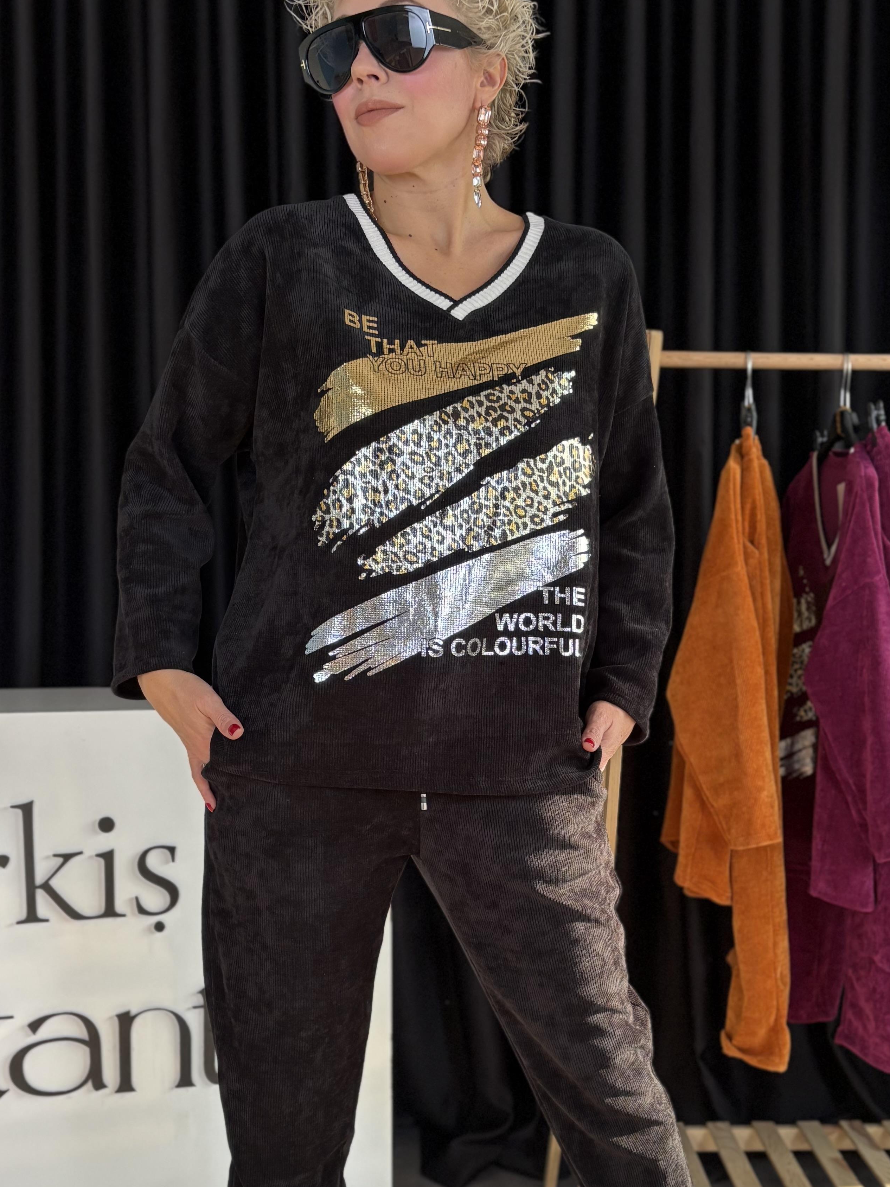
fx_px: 1508
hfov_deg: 32.8
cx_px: 504
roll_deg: -0.4
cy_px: 732
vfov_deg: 42.7
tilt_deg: -5.4
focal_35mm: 44
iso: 125
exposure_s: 1/76
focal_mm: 5.96
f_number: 1.6
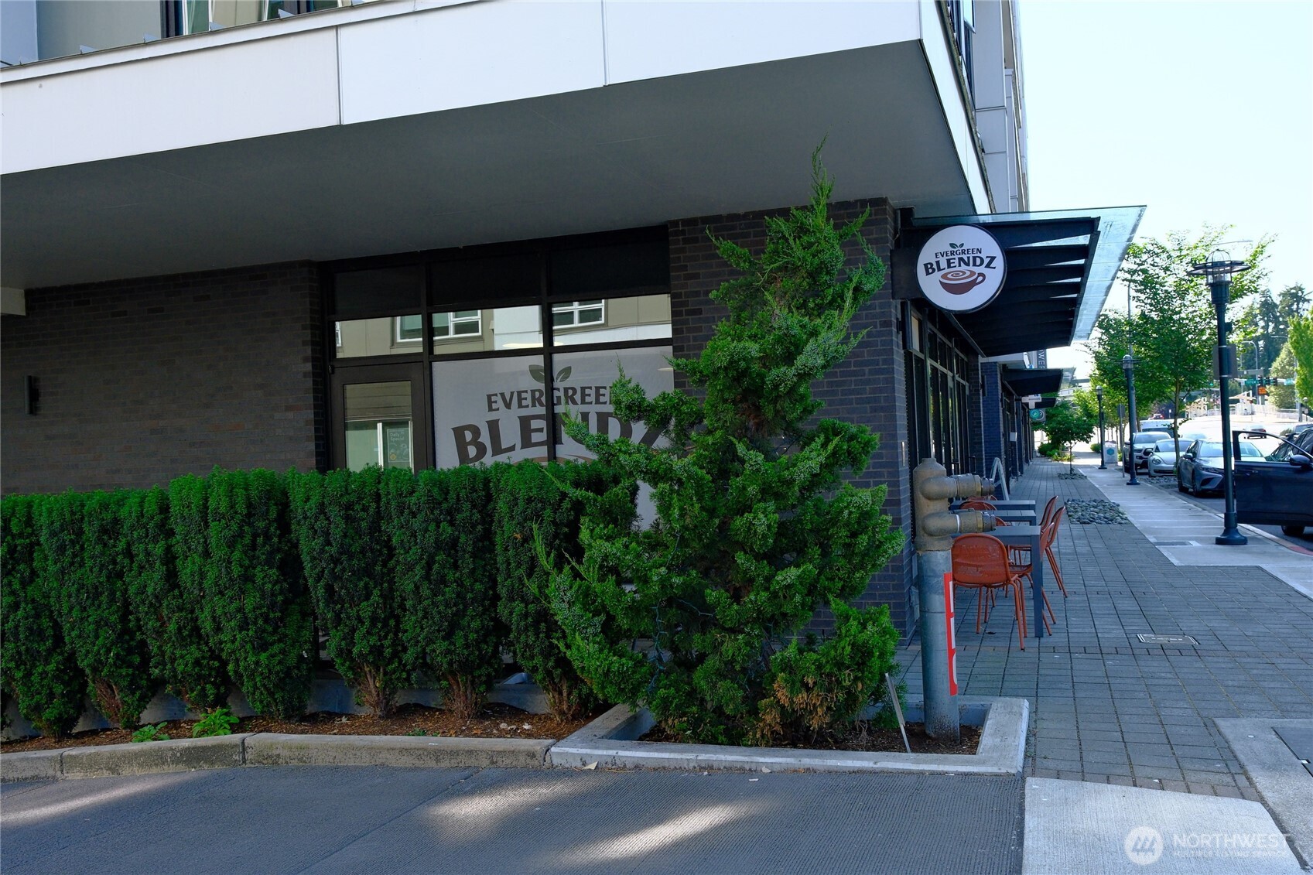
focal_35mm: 29
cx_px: 656
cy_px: 438
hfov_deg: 63.7
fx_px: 1058
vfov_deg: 45.0
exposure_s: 1/680
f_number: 5.6
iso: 640
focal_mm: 19.6
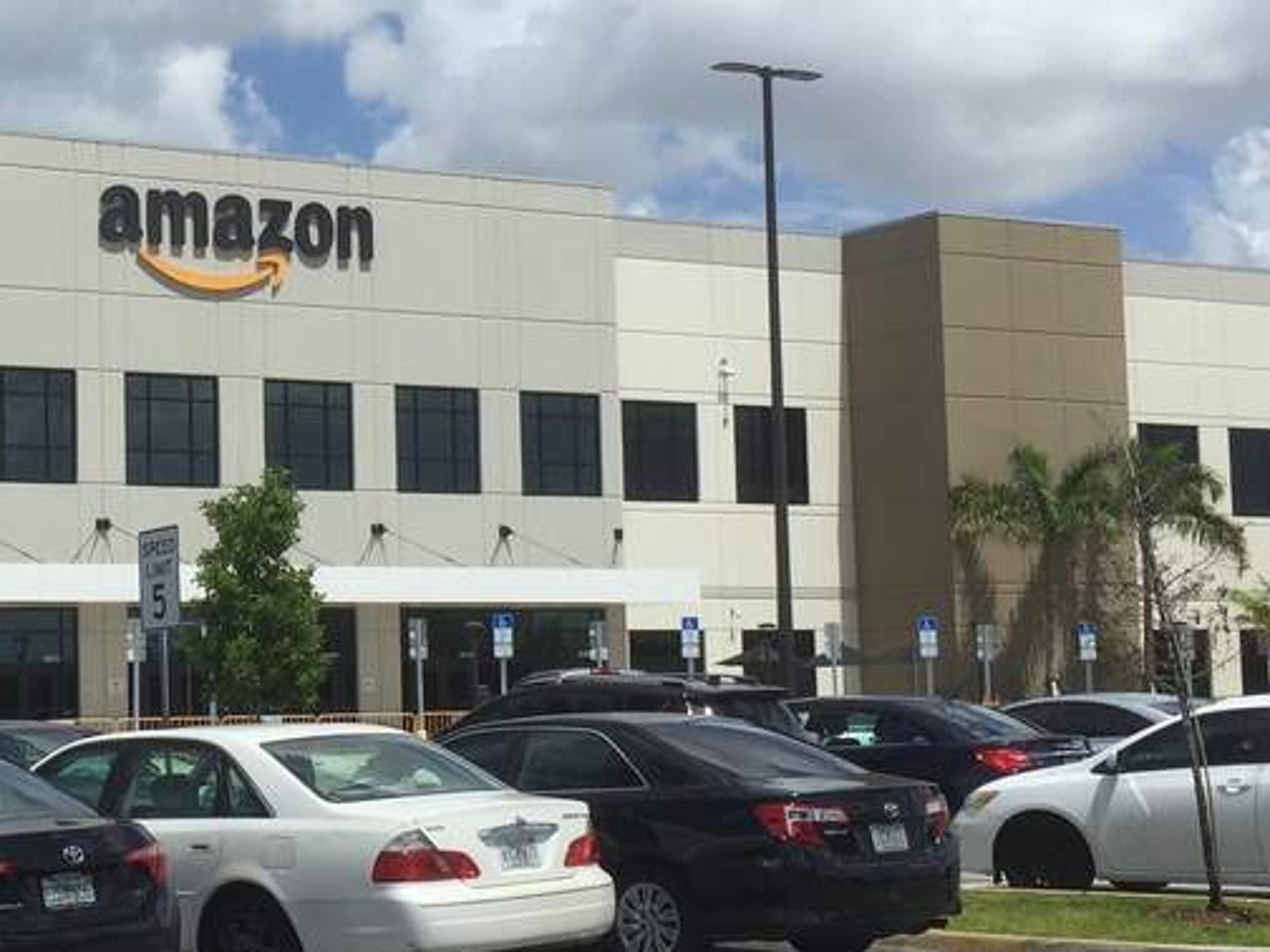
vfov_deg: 21.3
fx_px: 2531
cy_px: 468
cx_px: 159
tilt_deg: +4.0
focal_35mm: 69
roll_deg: +1.2
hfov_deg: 27.3
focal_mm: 4.15
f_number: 2.2
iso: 32
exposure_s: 1/4405
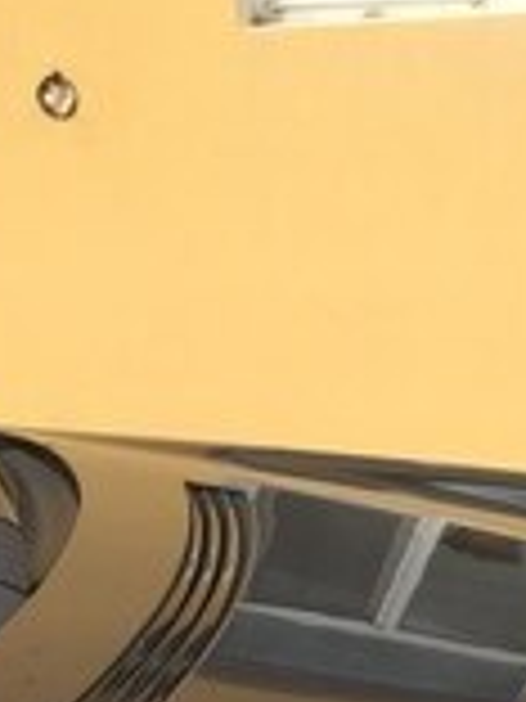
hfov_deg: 15.7
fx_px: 1864
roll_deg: +2.9
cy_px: 1058
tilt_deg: -31.2
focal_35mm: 92
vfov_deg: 18.8
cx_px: 553
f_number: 2.2
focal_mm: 4.15
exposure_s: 1/964
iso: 32
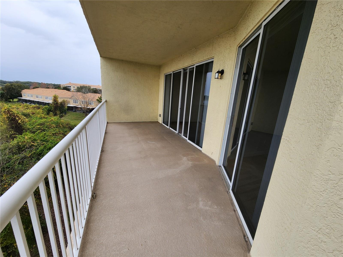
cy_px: 128
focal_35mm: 13
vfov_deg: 89.9
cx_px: 172
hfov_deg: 106.2
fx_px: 129
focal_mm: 2.2
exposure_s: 1/279
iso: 50
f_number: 2.2
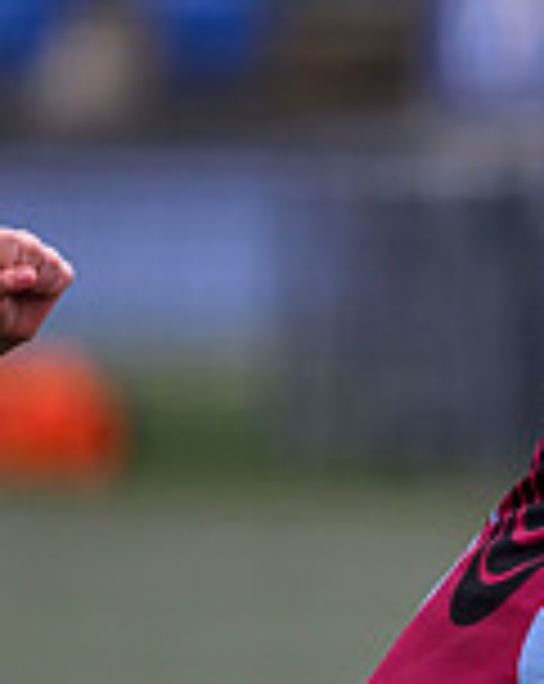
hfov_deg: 0.8
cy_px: 771
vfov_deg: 1.0
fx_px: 40151
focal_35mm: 1989
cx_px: 1692
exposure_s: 1/1600
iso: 500
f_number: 3.5
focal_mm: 400
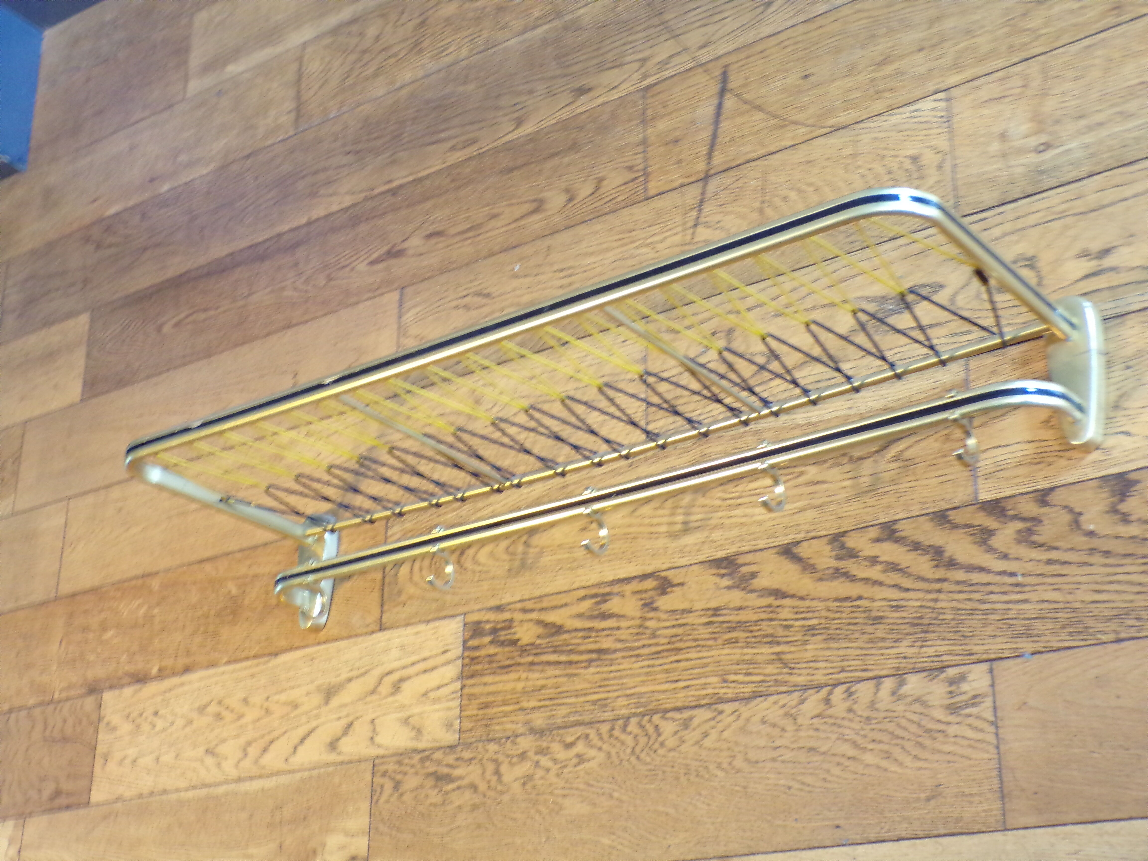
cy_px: 430
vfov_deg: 29.7
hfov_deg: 38.9
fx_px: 1625
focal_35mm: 49
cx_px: 574
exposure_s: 1/12
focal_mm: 8.7
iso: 400
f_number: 3.5
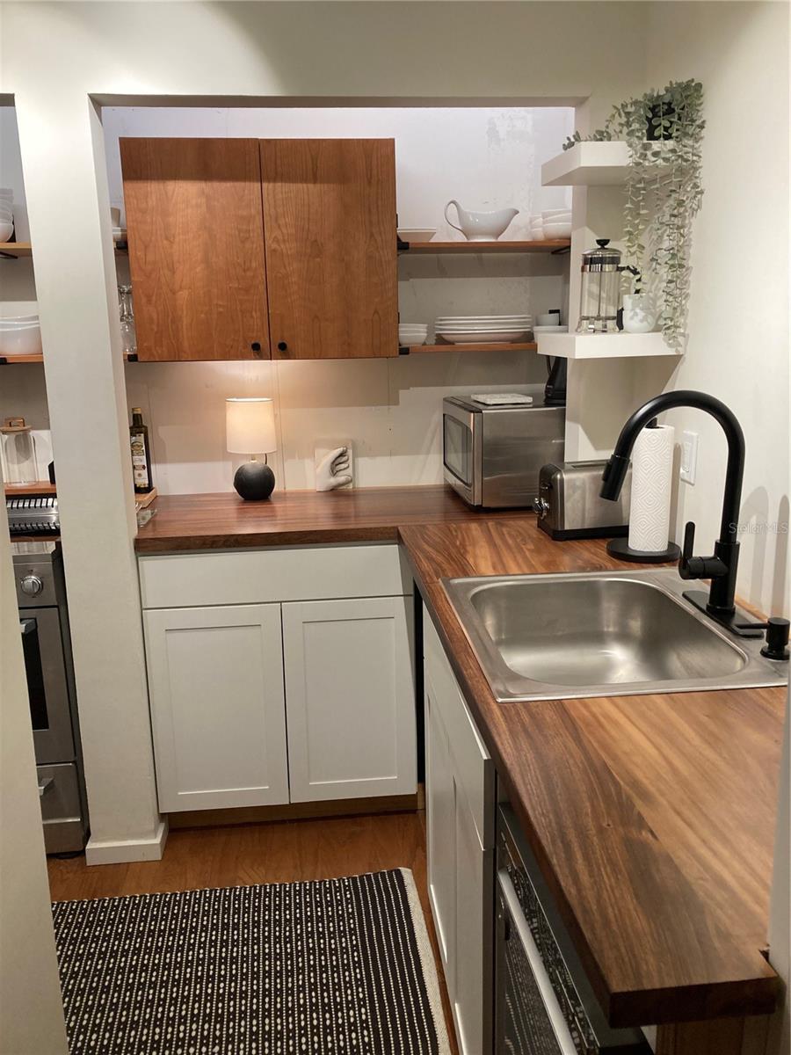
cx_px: 396
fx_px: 853
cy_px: 528
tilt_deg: -12.0
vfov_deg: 63.4
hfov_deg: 49.7
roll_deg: +0.4
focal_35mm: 28
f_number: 1.8
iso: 80
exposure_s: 1/60
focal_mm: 3.99
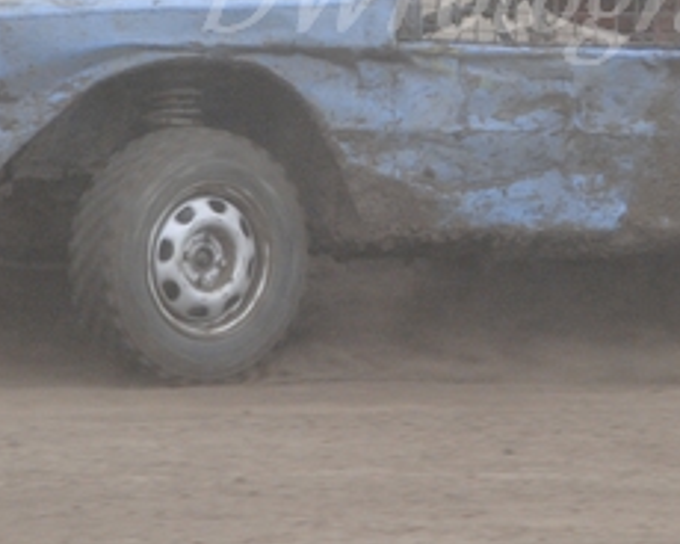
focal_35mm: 489
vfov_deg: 3.2
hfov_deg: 4.0
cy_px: -6
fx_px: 9847
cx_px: 597
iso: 720
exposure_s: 1/500
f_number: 5.6
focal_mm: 125
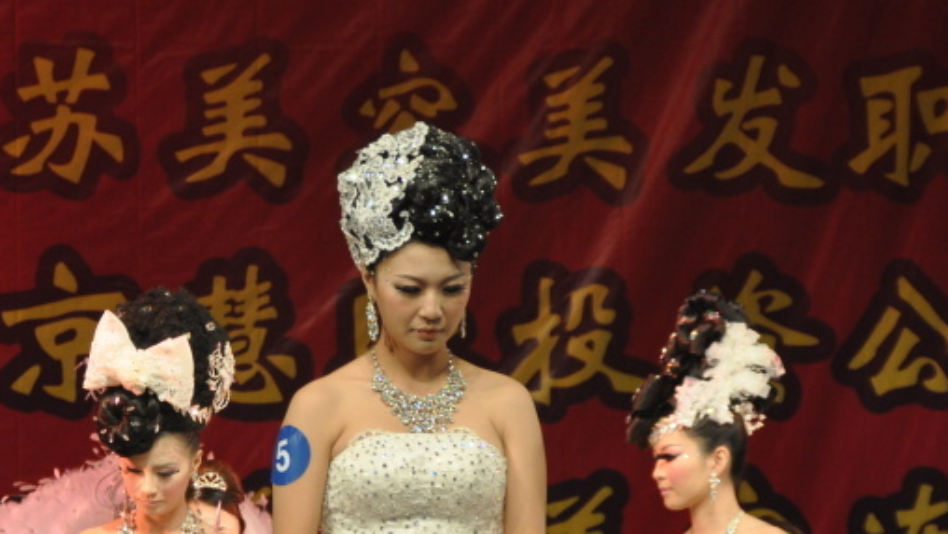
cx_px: 246
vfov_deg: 4.8
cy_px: 471
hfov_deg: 8.5
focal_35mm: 253
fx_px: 6361
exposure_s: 1/60
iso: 560
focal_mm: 80
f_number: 5.3
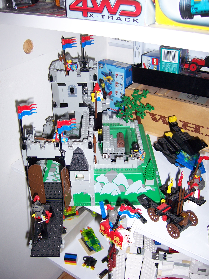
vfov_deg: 51.4
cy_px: 140
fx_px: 290
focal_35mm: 36
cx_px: 104
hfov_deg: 39.7
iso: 80
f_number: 2.8
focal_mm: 6.2
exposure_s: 1/60
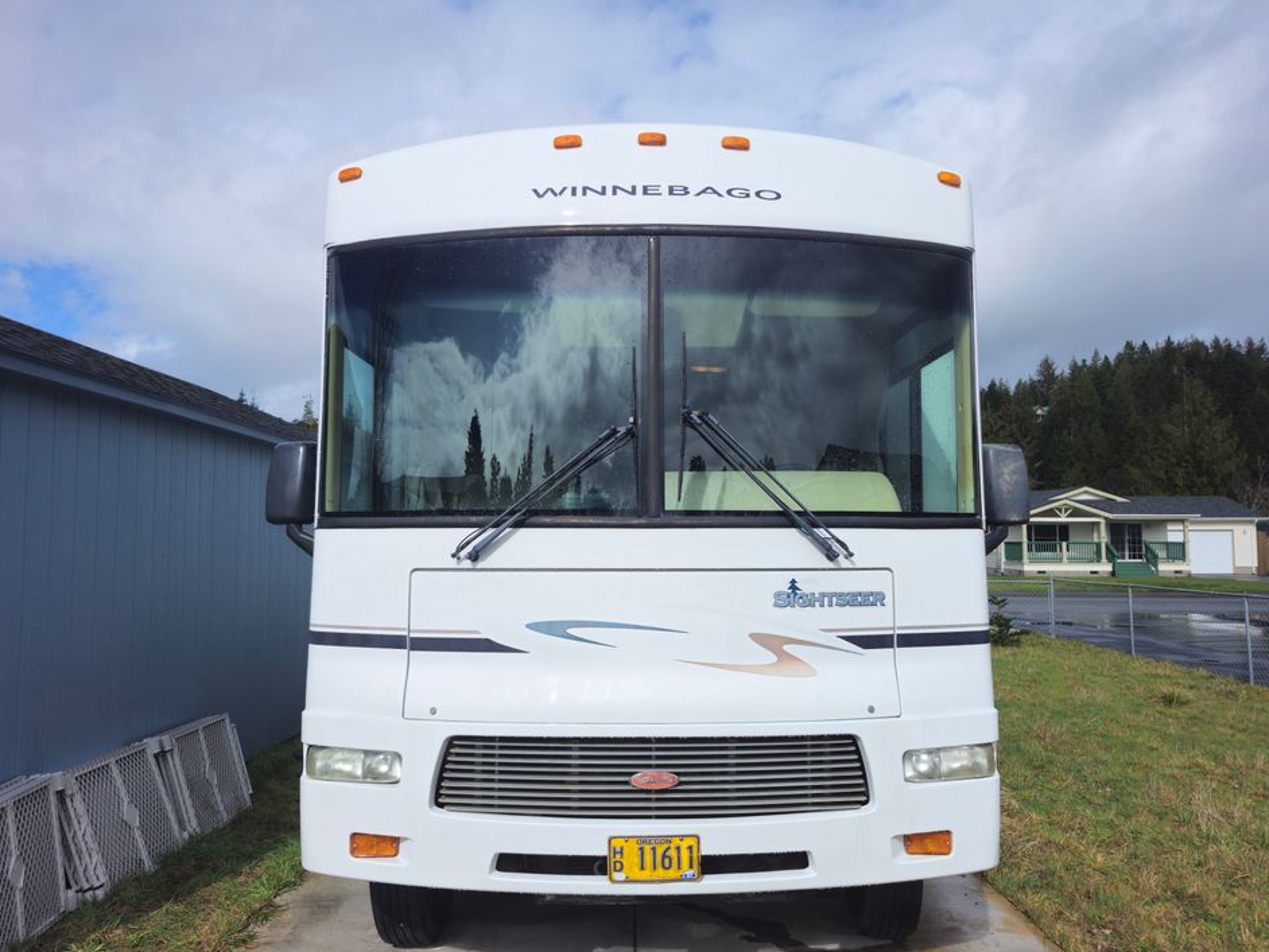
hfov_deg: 69.3
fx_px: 917
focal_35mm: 25
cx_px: 667
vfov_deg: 54.9
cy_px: 479
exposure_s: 1/2378
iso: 25
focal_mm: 5.54
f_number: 1.8
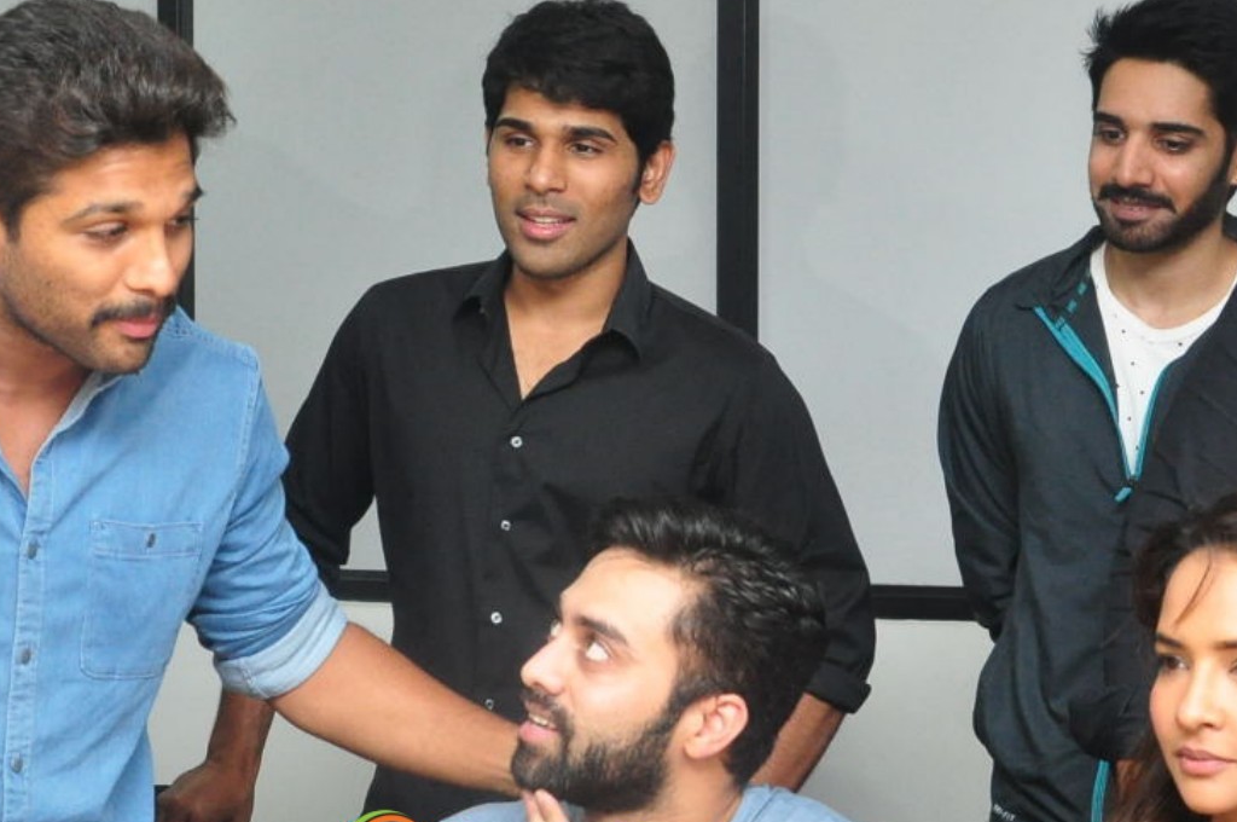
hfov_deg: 23.7
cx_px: 599
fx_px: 2951
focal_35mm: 86
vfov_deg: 15.8
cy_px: 499
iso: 1600
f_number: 6.3
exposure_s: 1/125
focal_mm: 26
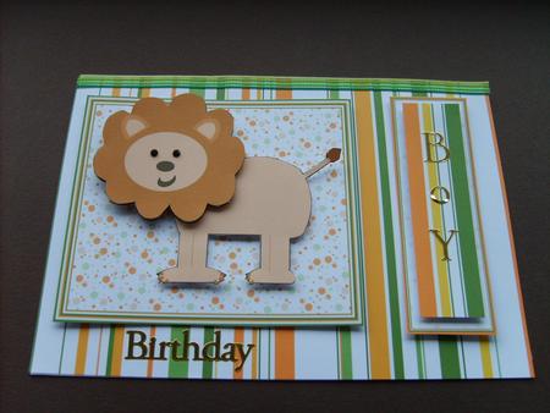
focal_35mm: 35
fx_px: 556
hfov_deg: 52.6
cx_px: 275
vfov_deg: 40.7
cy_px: 206
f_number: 2.8
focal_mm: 5.8
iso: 73
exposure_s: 1/30
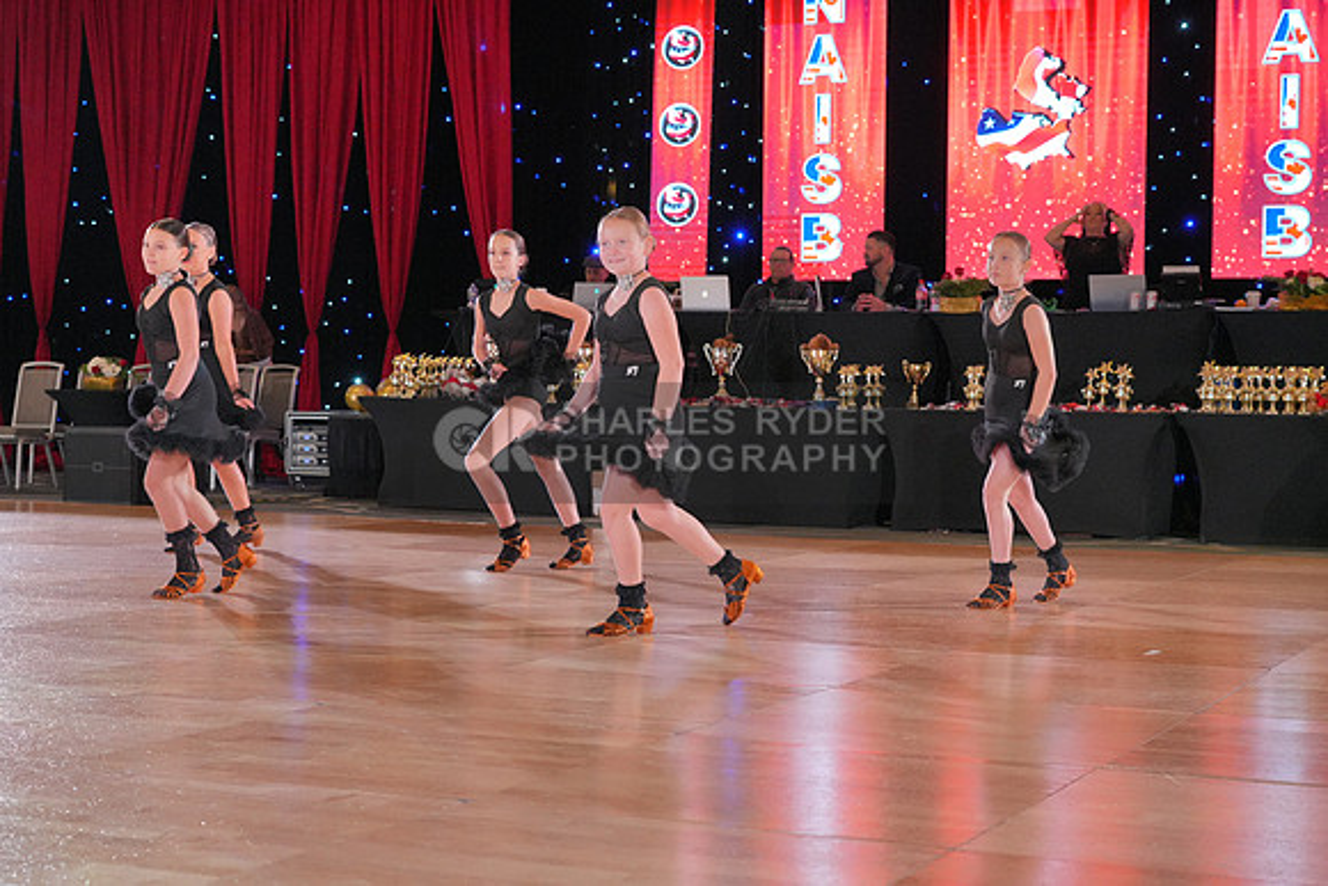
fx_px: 2214
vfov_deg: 22.6
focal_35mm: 60
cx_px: 664
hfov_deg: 33.4
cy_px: 443
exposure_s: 1/400
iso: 5000
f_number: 5.6
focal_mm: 60
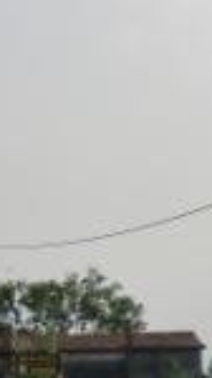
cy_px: 378
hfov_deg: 7.5
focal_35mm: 153
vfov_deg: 13.9
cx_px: 472
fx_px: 1534
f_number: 9.3
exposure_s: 1/250
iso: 64
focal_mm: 8.4
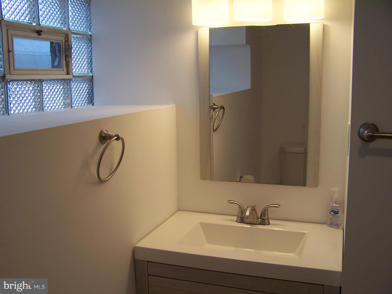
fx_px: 430
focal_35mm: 38
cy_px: 147
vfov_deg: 37.7
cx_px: 196
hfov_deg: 49.0
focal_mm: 6.3
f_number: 2.8
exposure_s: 1/90
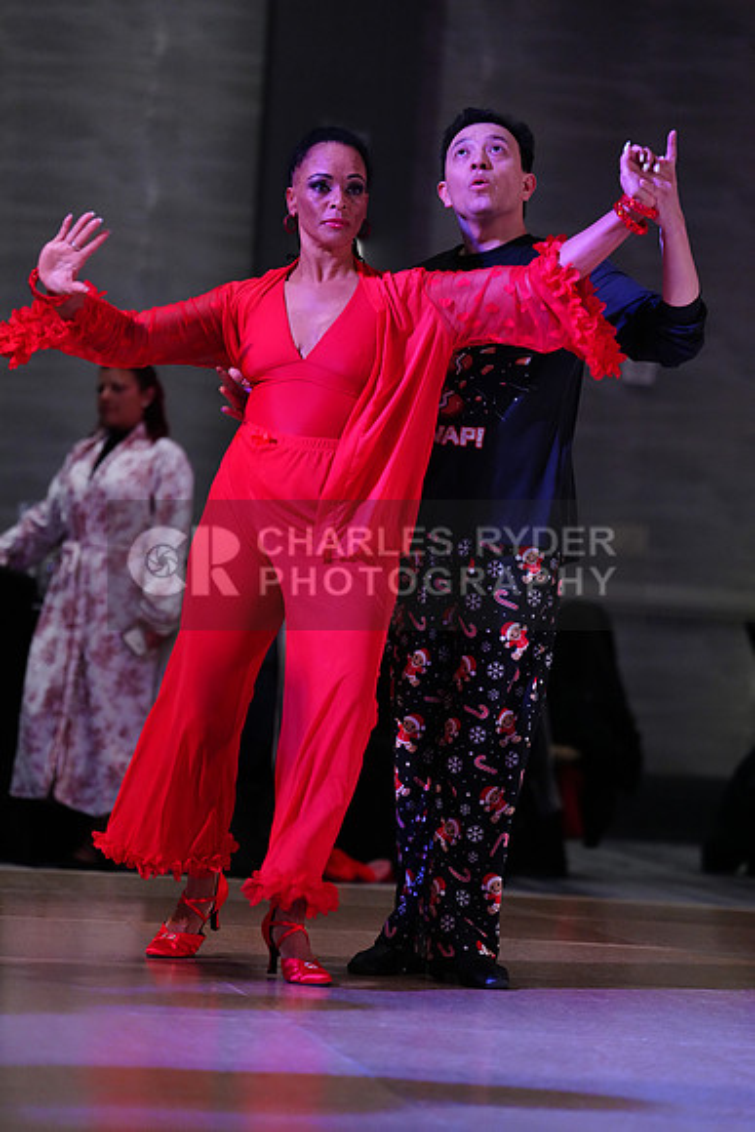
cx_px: 378
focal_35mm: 139
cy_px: 566
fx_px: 4370
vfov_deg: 14.8
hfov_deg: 9.9
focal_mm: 139
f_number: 2.8
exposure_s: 1/640
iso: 5000
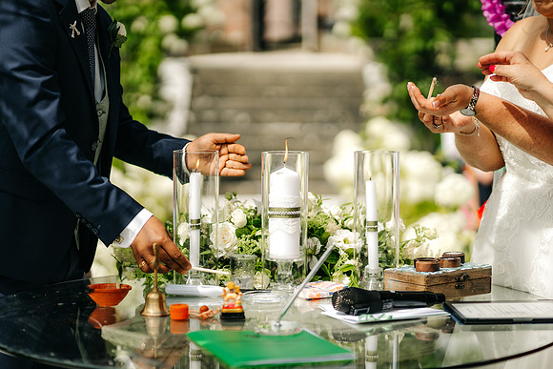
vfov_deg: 15.5
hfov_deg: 23.1
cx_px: 276
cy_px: 184
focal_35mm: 88
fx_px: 1353
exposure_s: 1/5000
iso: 100
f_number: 2
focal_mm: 85
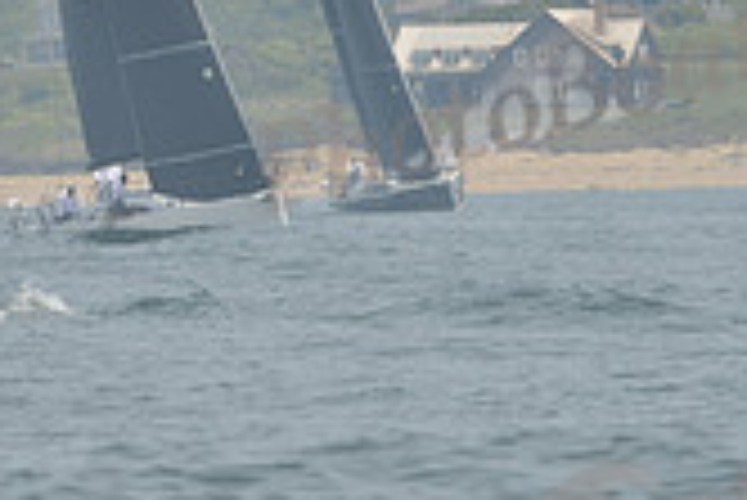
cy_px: -74
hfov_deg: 3.0
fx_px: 14496
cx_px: 27
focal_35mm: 698
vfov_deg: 2.0
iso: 280
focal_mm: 200
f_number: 8
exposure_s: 1/1000
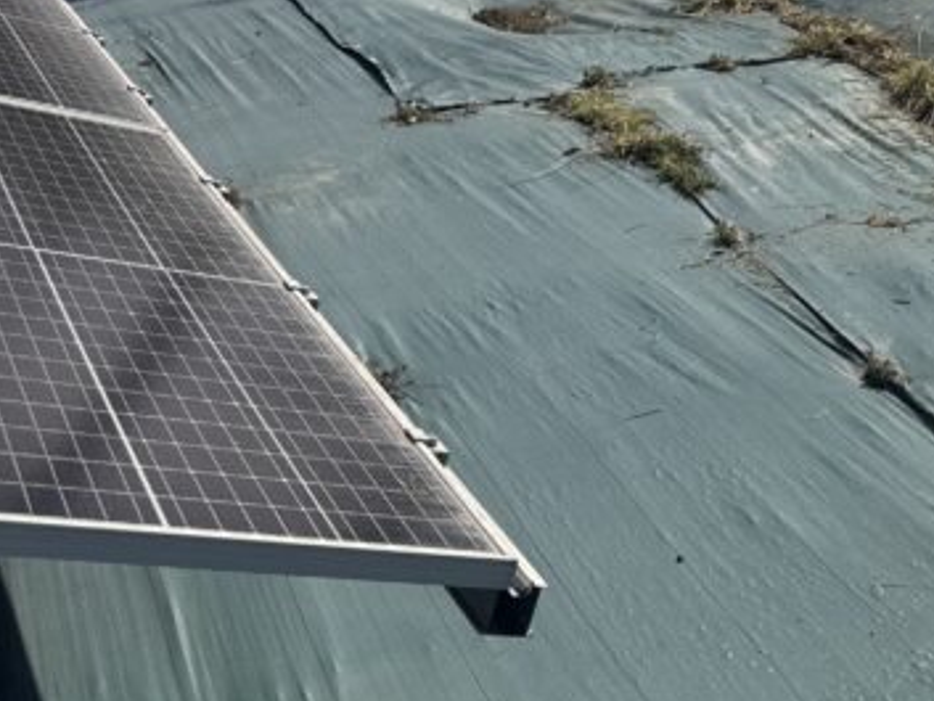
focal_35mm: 68
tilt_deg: -16.8
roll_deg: -1.8
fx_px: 1835
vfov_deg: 21.6
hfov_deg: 25.5
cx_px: 1132
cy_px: 246
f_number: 1.78
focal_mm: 6.76
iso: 80
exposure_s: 1/7937
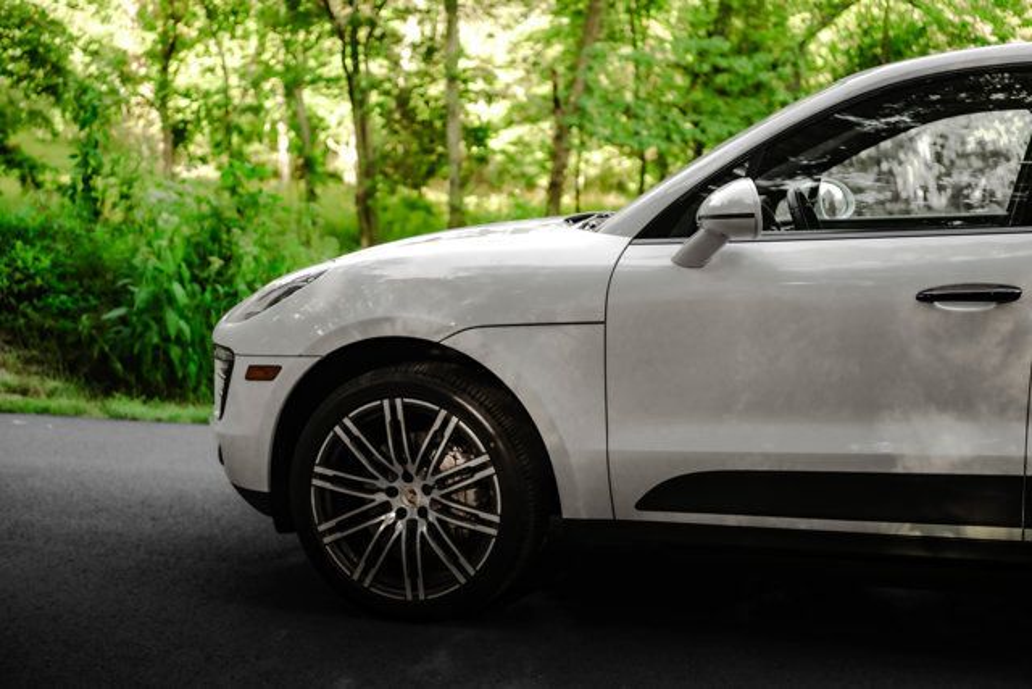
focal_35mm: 50
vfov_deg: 27.0
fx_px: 1434
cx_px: 516
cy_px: 344
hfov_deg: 39.6
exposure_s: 1/500
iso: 640
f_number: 3.2
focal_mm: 50
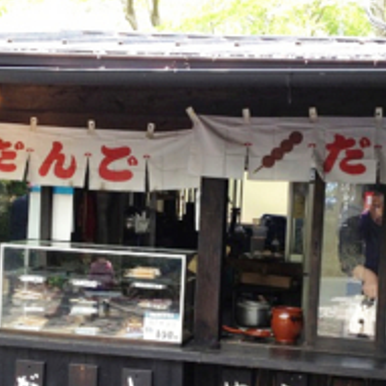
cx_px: 200
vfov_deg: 23.6
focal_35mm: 73
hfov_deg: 23.7
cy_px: 257
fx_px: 921
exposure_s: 1/120
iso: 64
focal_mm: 4.28
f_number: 2.4
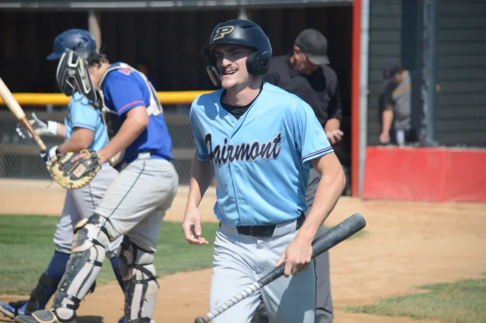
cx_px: 243
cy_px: 162
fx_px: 3035
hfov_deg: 9.2
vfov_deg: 6.1
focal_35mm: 225
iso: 400
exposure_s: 1/2000
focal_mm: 150
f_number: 4.8
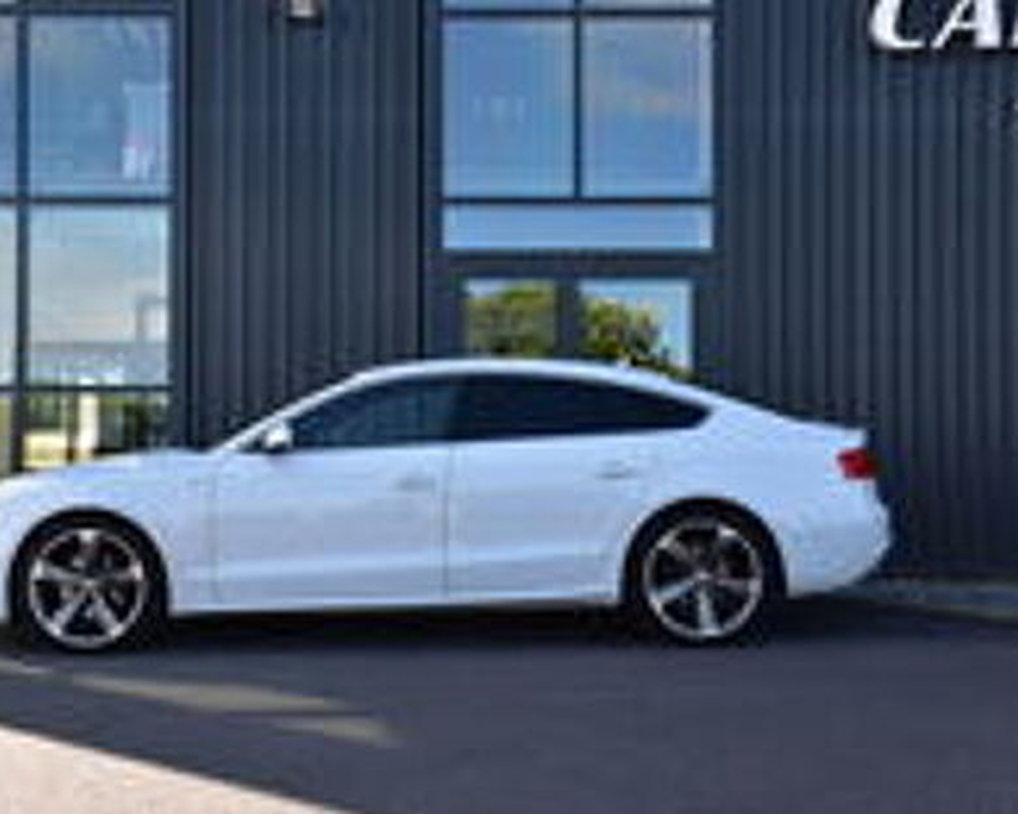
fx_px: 1356
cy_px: 414
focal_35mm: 45
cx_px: 449
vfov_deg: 33.4
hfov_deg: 41.1
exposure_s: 1/160
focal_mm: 26
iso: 400
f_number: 9
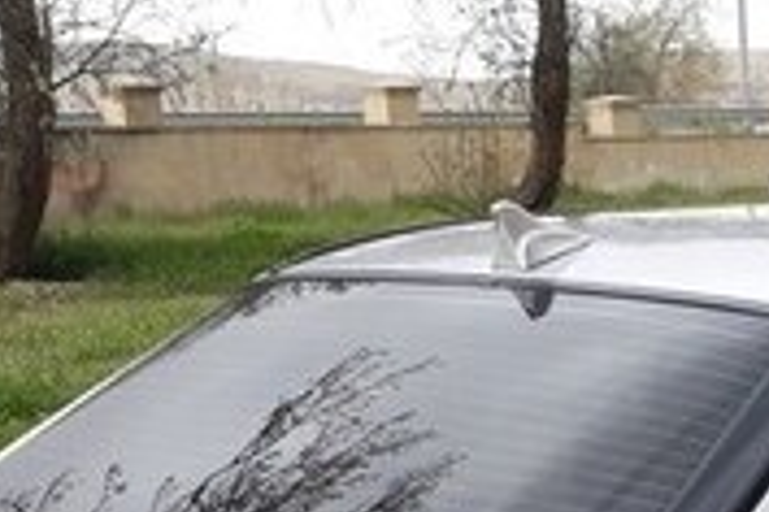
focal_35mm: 105
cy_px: 922
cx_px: 865
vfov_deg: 12.0
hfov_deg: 18.6
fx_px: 2243
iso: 40
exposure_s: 1/331
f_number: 1.9
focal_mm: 3.6
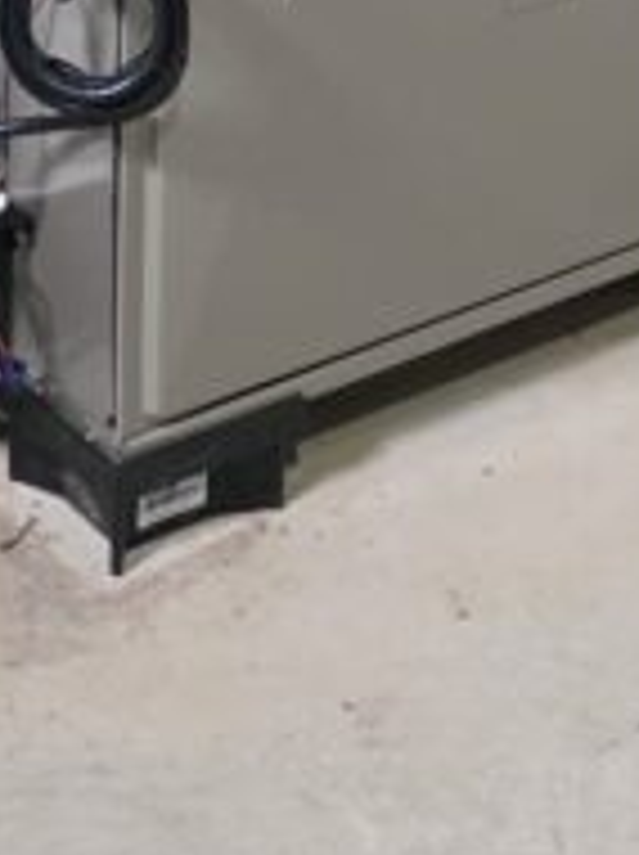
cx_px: 338
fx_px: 3059
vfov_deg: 14.5
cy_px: -526
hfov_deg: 11.9
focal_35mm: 124
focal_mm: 6.3
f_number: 1.7
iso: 1250
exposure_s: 1/120
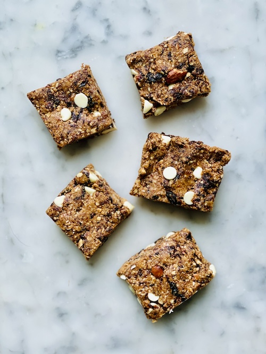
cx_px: 133
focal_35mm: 52
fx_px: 533
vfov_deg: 36.8
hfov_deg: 28.0
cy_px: 177
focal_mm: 6
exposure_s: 1/122
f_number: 2
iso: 100
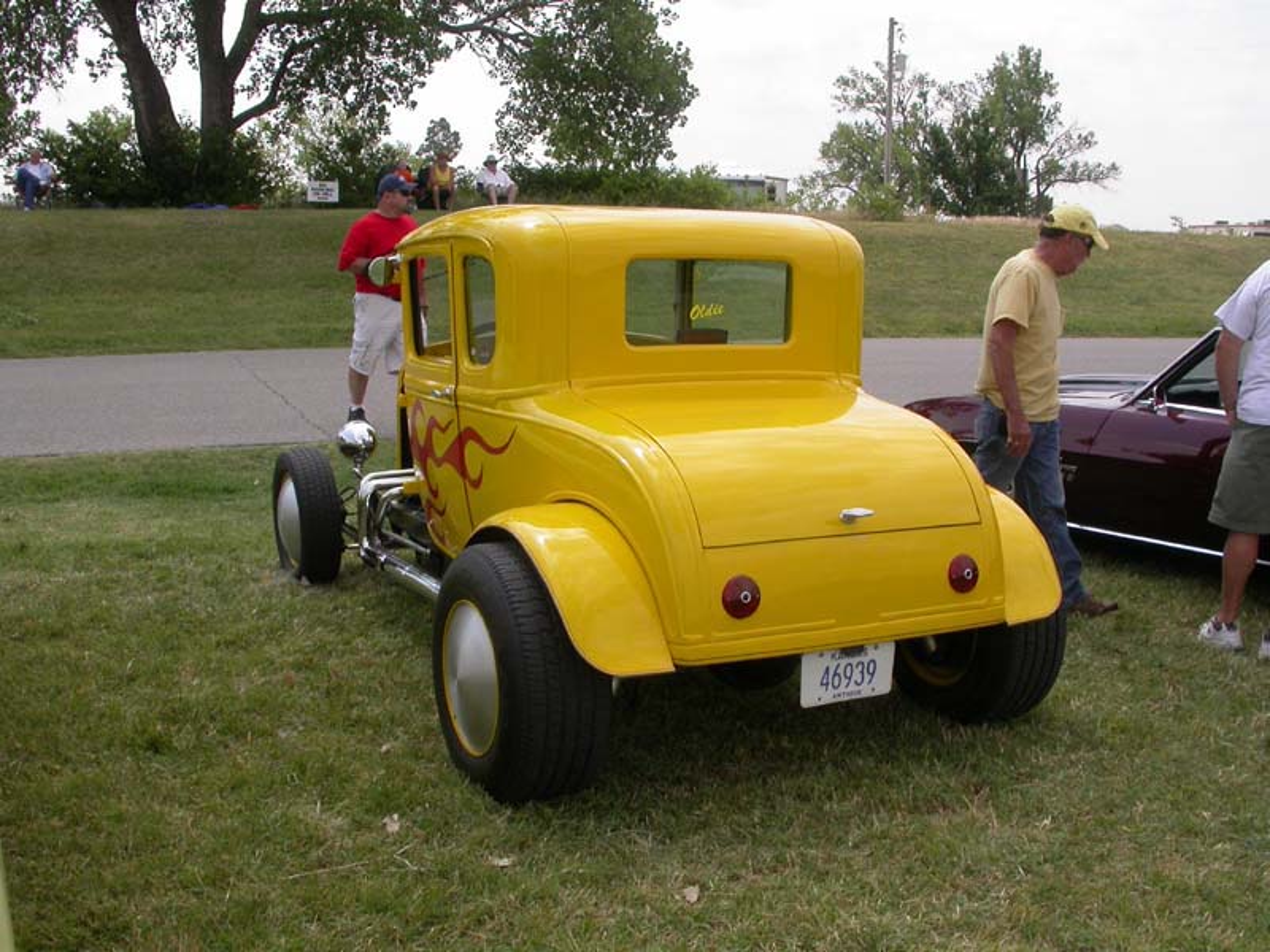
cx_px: 635
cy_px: 476
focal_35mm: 38
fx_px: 1394
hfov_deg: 49.0
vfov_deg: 37.7
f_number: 7.5
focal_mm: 7.85
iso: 100
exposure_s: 1/272
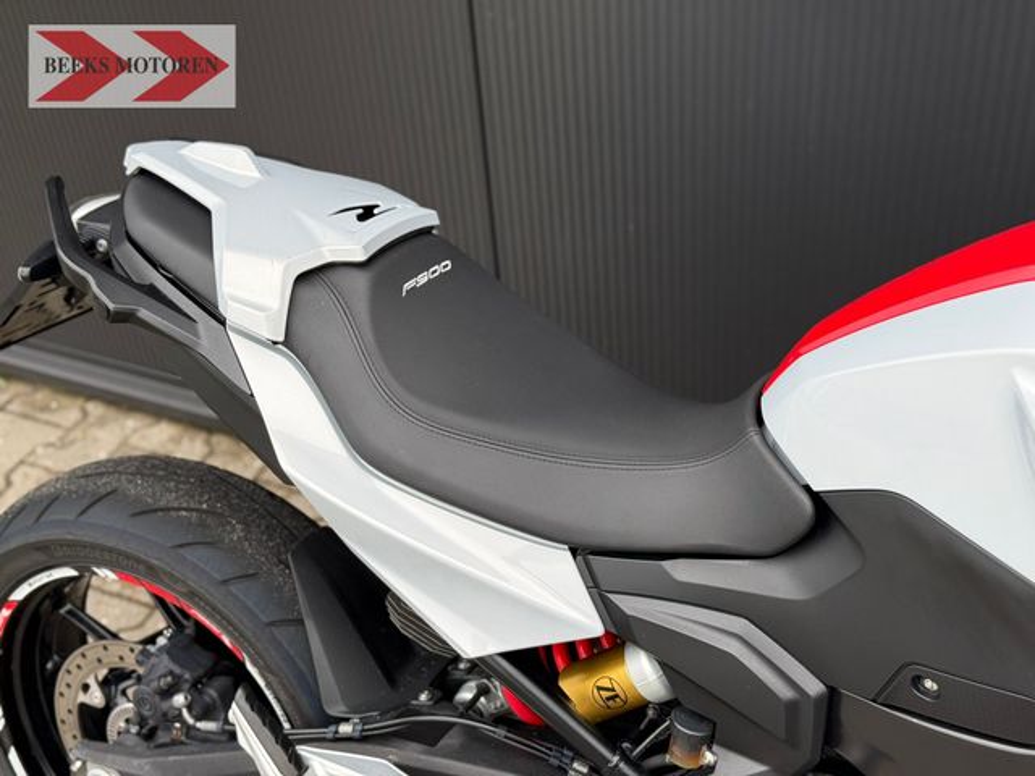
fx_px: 1435
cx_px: 518
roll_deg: +5.9
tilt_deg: -37.1
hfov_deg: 39.7
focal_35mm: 48
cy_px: 388
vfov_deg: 30.3
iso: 100
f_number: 1.78
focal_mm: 6.76
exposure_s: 1/846
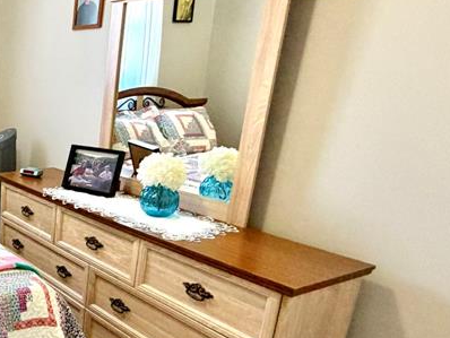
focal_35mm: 36
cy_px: 205
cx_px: -52
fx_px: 468
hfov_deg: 40.7
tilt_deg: -16.6
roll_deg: -1.4
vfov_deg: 39.5
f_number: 2.2
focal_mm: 2.22
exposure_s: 1/60
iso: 500
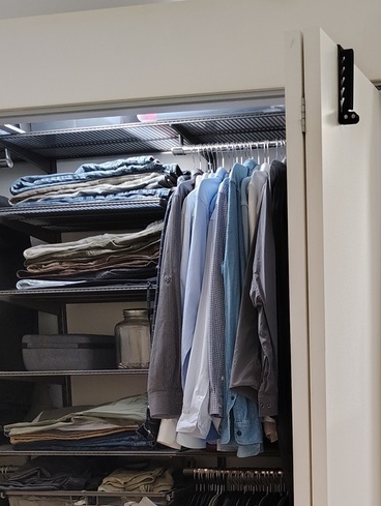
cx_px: 353
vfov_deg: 34.7
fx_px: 776
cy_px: 422
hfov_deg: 26.5
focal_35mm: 53
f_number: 1.8
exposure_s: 1/40
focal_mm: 5.56
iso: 1716
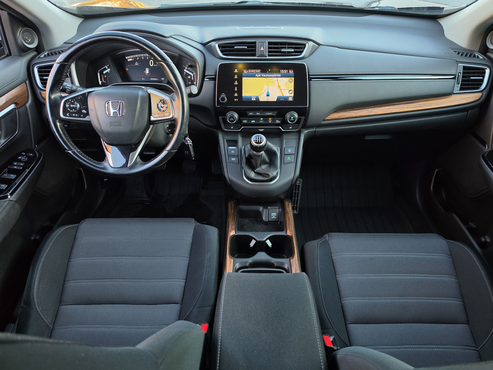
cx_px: 246
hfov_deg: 73.9
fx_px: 328
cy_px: 185
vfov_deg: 58.9
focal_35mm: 23
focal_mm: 6.5
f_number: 1.4
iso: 100
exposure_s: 1/180
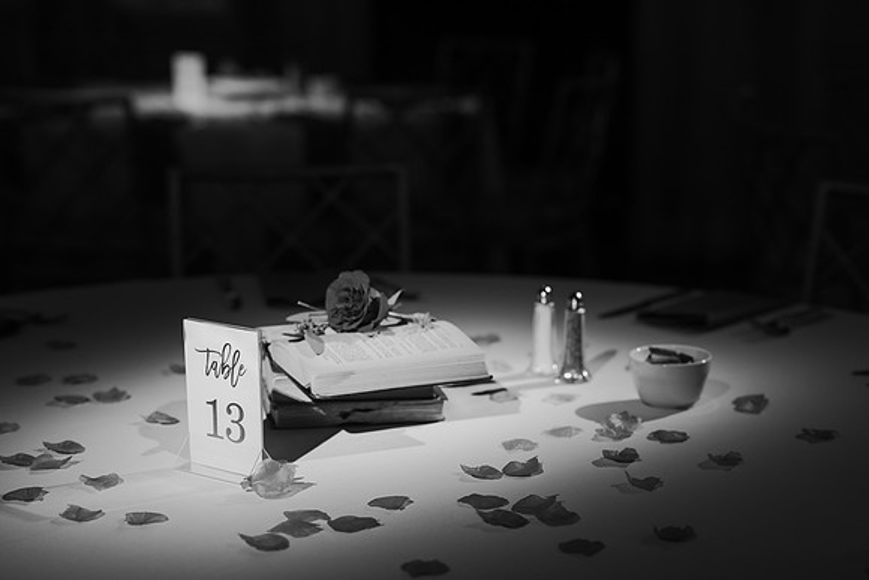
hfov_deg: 28.0
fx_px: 1739
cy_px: 418
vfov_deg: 18.8
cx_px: 462
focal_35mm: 72
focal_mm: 50
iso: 400
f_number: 2
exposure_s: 1/80
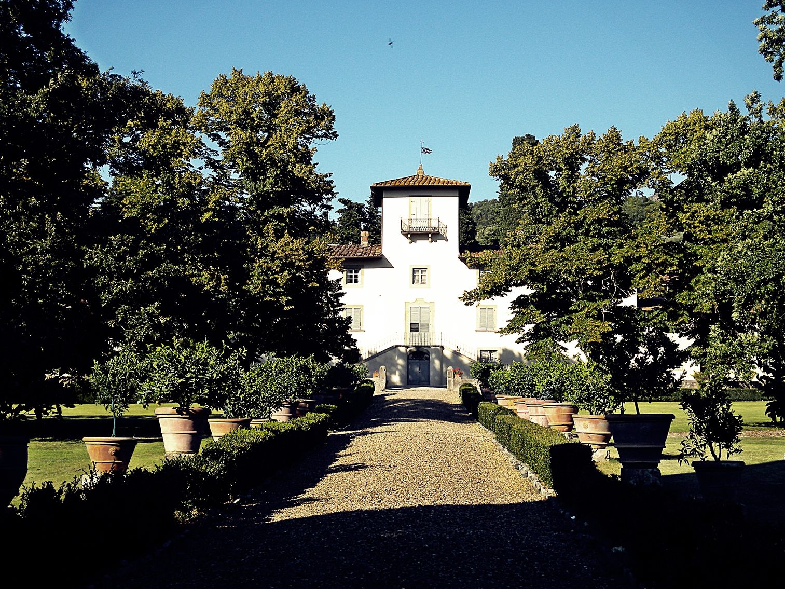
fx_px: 1247
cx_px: 394
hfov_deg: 34.9
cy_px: 307
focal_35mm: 55
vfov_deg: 26.6
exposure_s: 1/391
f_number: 5.6
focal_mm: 9.3
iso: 80
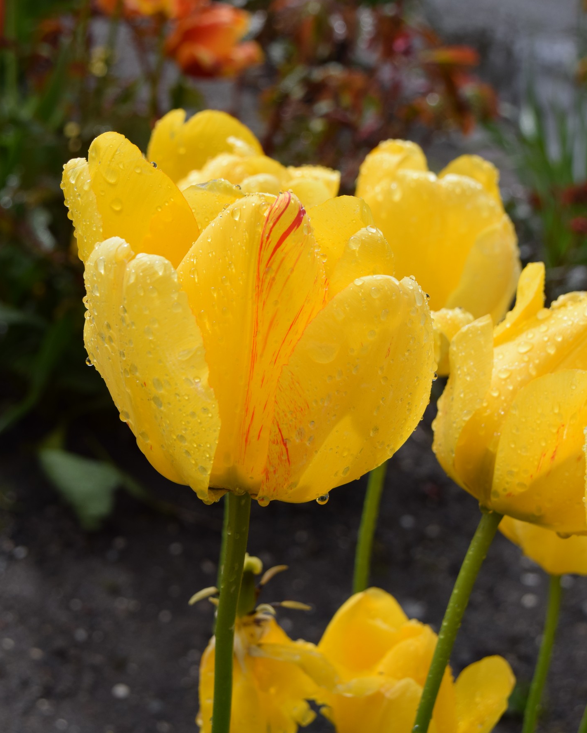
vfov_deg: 29.1
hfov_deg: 23.5
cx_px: 293
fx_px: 1412
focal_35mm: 65
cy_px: 360
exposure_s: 1/320
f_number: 9
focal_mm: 38
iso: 200
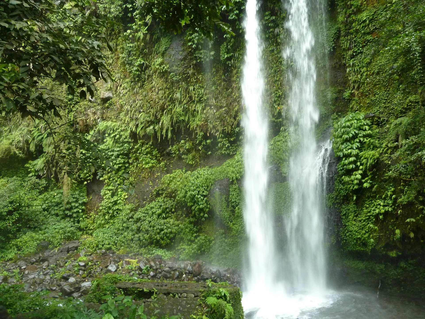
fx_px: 307
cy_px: 160
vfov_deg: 54.9
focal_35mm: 25
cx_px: 212
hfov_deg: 69.4
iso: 400
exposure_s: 1/30
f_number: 3.3
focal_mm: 4.1
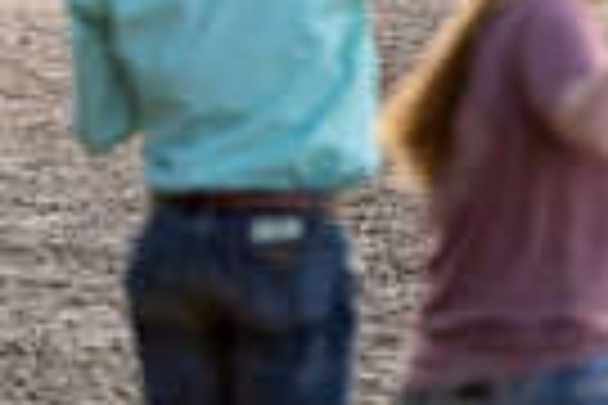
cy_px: -77
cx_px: -94
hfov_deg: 2.2
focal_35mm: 936
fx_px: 15807
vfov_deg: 1.5
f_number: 2.8
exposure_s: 1/800
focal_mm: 200
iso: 320
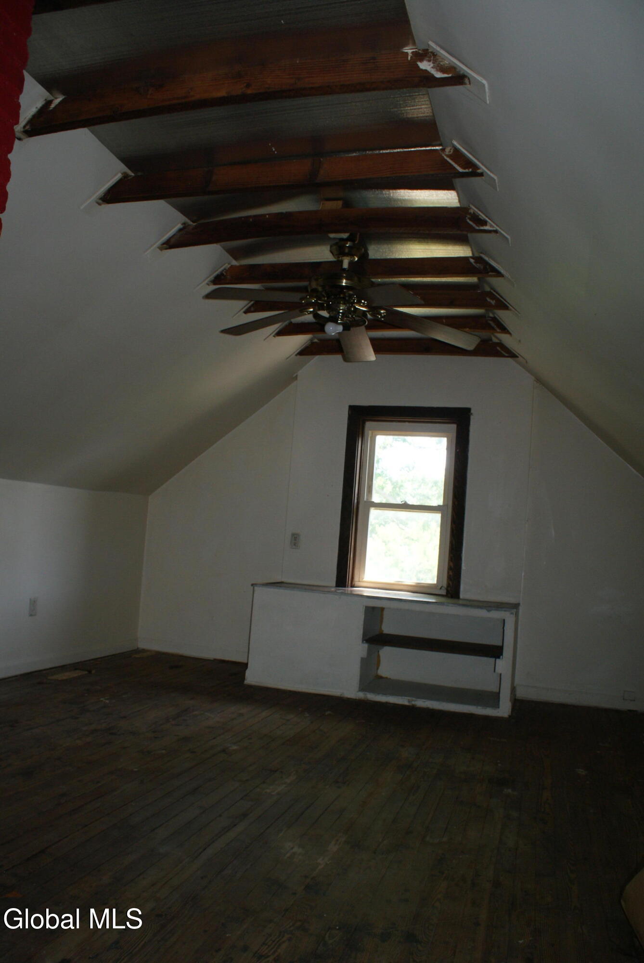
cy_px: 482
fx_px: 723
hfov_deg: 48.0
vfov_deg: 67.3
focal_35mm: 27
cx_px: 322
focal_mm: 18
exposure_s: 1/60
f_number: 5.6
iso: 400
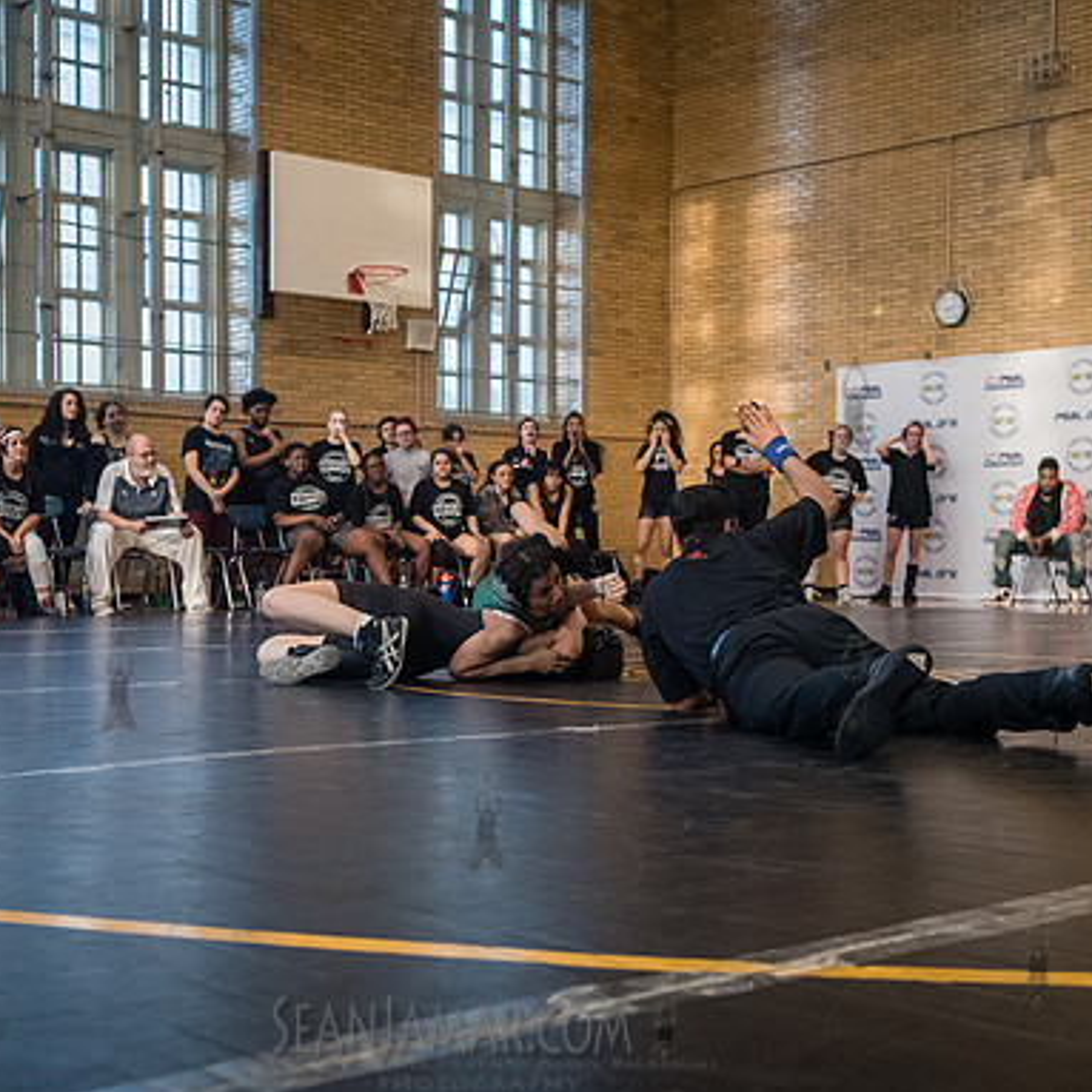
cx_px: 468
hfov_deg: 32.7
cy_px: 608
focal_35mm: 52
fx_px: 1856
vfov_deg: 32.8
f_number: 4
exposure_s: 1/400
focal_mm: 35
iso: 3200
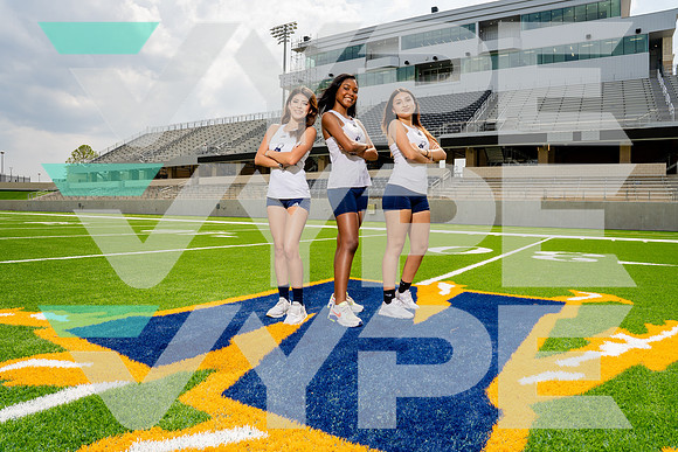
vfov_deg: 53.7
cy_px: 226
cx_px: 339
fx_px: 447
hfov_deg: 74.4
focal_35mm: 24
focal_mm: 23
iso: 100
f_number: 8
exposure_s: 1/250
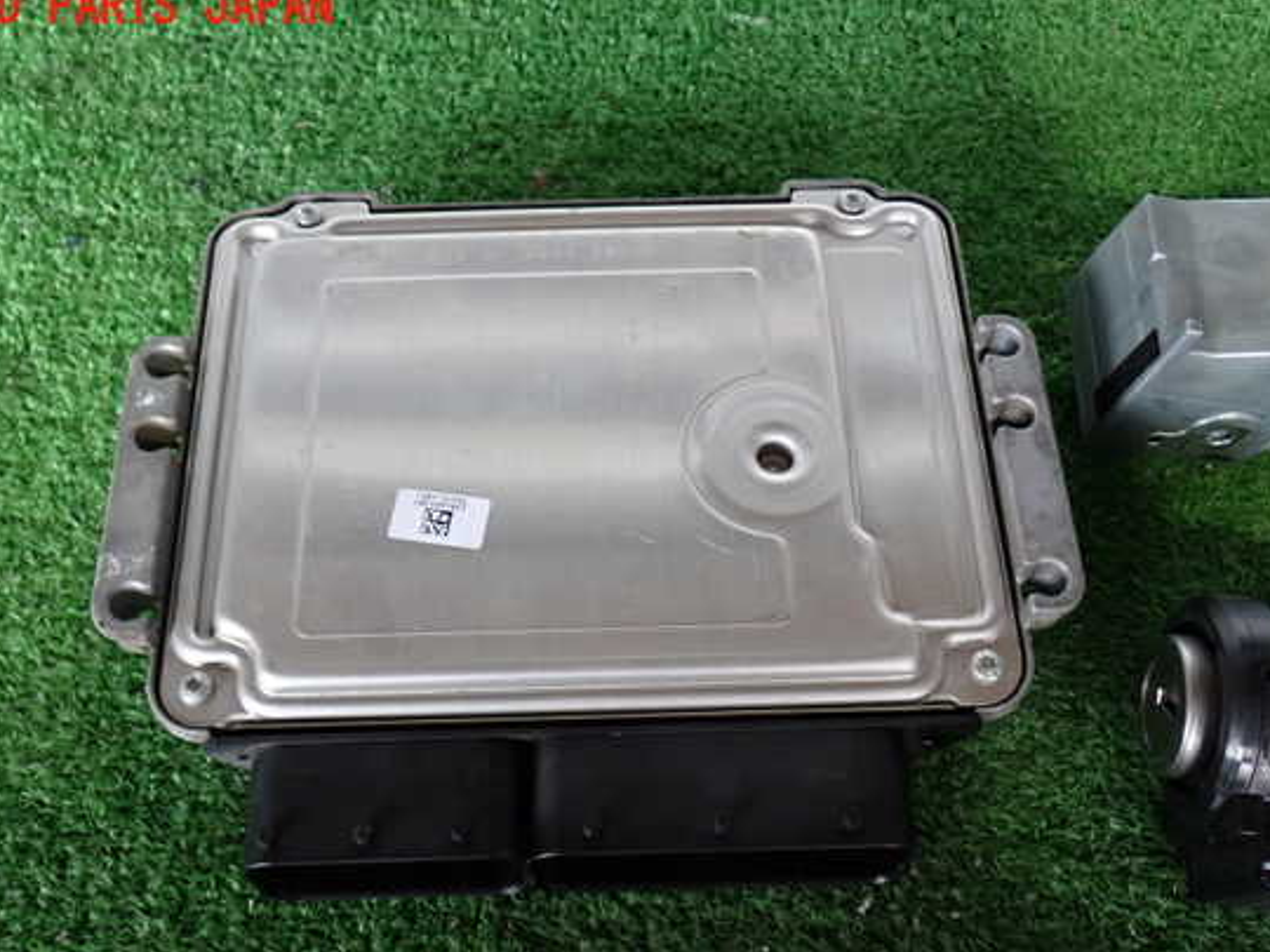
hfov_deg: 46.8
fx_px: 1468
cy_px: 508
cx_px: 611
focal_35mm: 40
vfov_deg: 35.9
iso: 320
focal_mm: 6.37
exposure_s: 1/40
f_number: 2.5
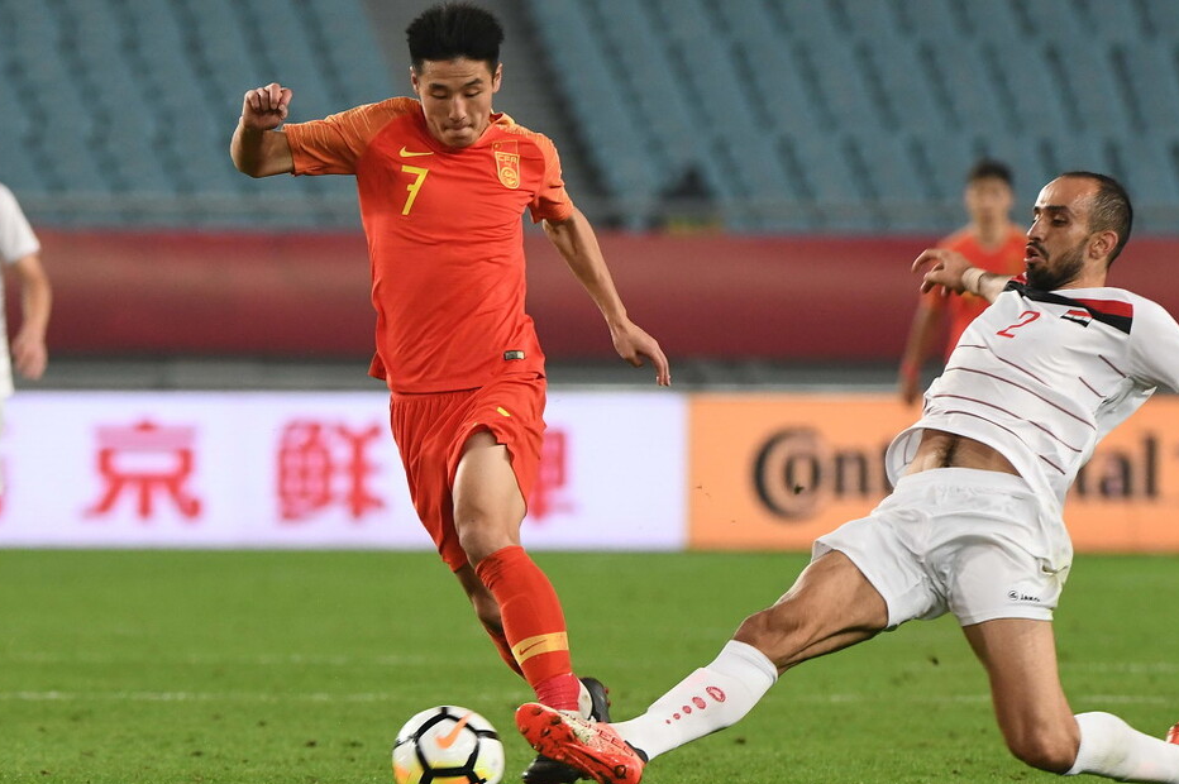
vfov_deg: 2.5
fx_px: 17705
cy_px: 373
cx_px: 619
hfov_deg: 3.8
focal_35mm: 541
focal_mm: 280
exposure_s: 1/640
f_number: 4
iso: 2000
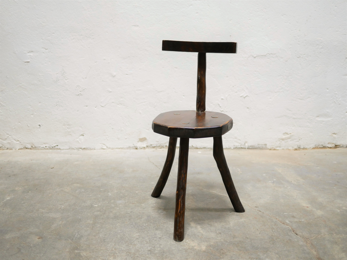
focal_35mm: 40
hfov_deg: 46.8
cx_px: 174
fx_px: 401
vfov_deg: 36.0
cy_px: 130
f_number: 1.7
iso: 400
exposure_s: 1/60
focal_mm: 20
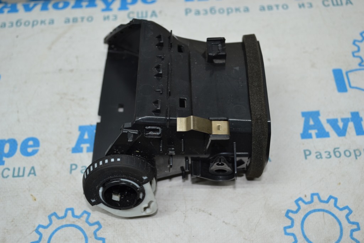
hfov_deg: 41.1
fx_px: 485
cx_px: 182
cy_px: 122
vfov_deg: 28.1
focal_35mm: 48
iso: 220
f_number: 4.8
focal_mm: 32
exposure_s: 1/60
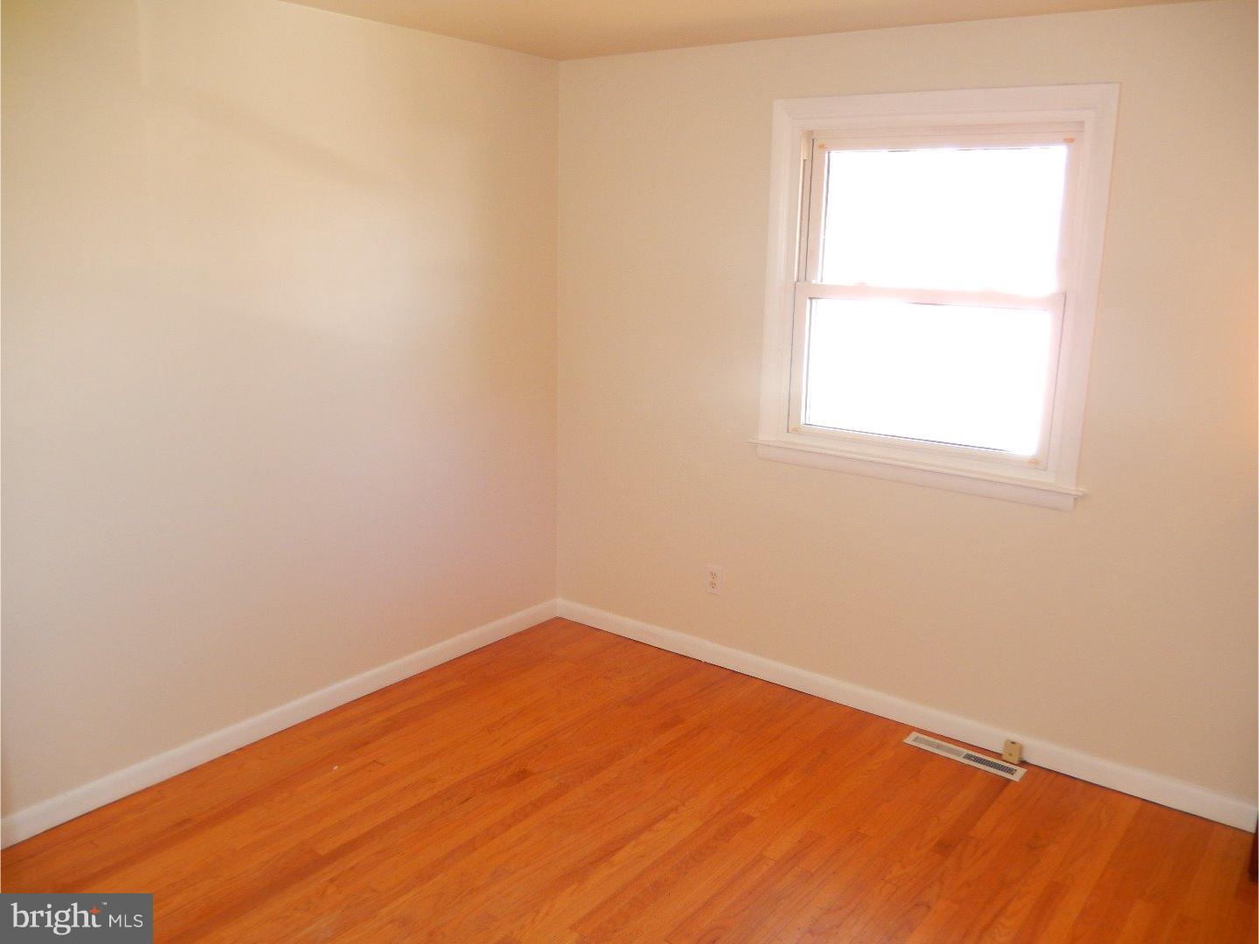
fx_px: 1018
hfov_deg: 63.4
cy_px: 472
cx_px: 630
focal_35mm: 28
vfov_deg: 49.7
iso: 200
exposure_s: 1/30
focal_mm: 5.1
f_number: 3.6
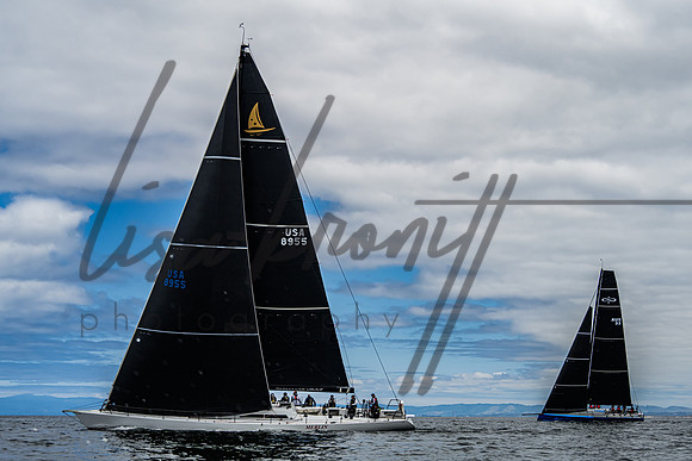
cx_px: 354
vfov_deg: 24.6
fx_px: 1057
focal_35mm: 55
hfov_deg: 36.2
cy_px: 233
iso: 500
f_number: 7.1
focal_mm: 50
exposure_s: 1/2000
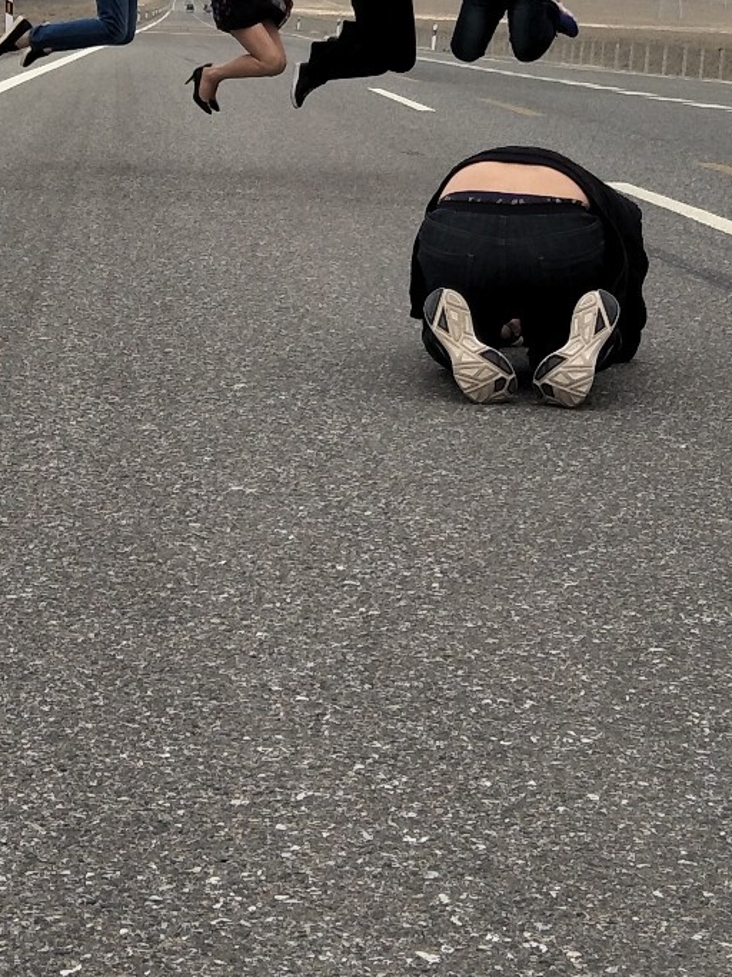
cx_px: 317
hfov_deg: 20.4
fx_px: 2031
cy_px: 172
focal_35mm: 72
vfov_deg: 26.5
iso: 33
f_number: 1.7
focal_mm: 4.1
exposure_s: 1/2222
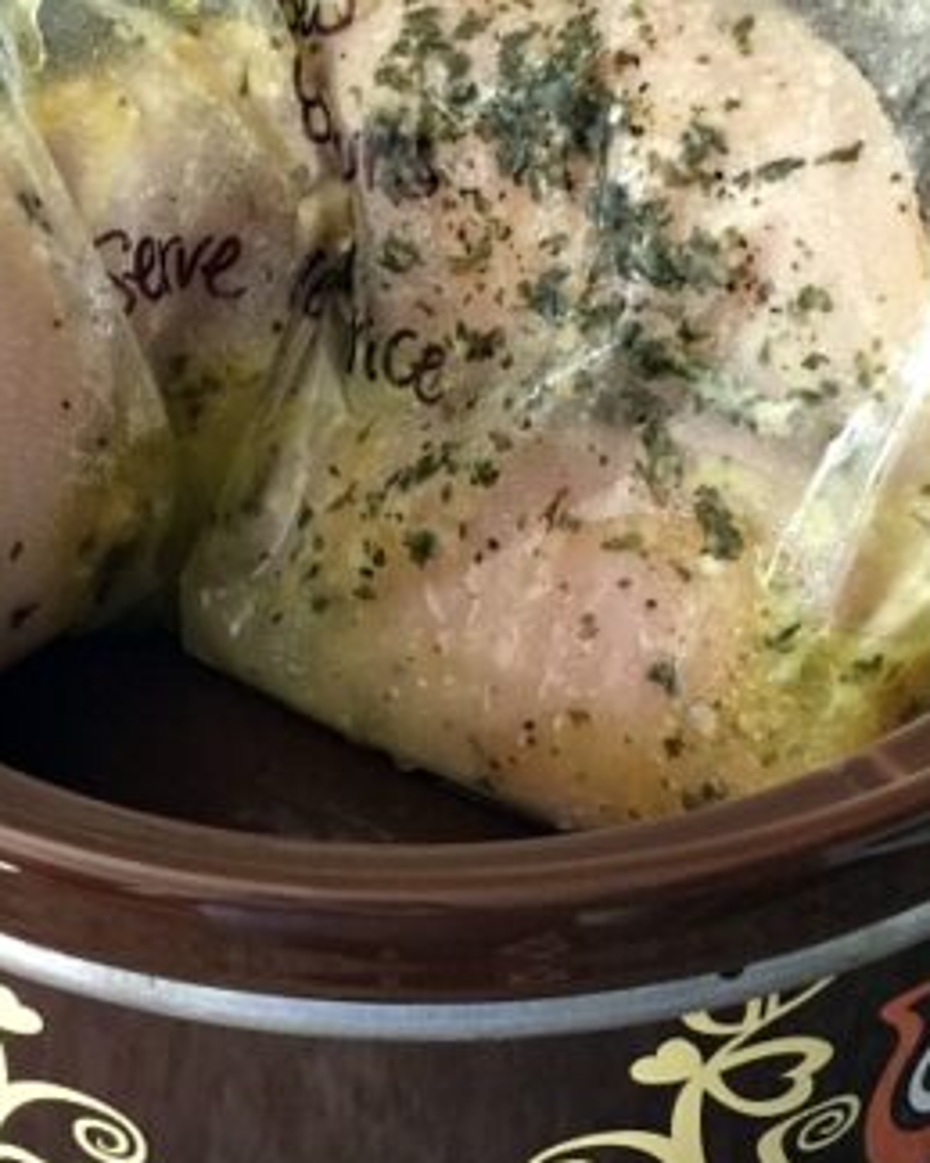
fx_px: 1446
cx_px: 456
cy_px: 643
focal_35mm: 42
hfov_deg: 35.7
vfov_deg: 43.8
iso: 125
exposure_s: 1/8
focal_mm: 4.15
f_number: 2.2
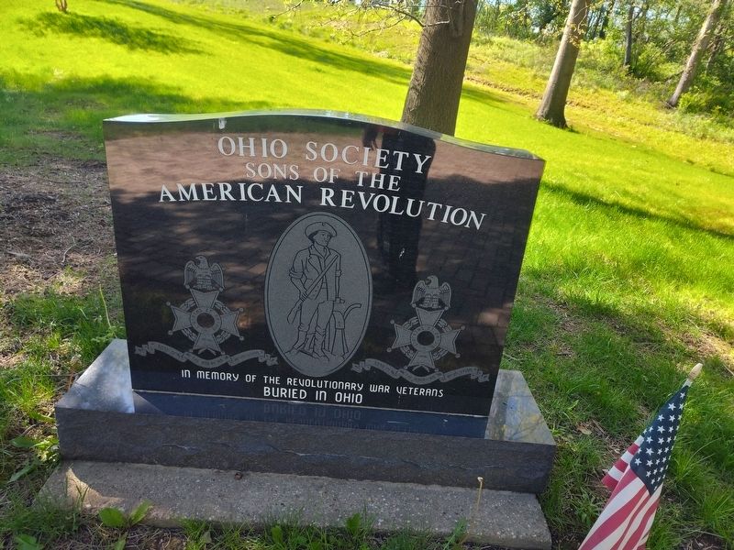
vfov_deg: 58.9
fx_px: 488
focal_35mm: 23
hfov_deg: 73.9
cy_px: 275
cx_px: 367
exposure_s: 1/227
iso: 100
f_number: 1.8
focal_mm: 5.56
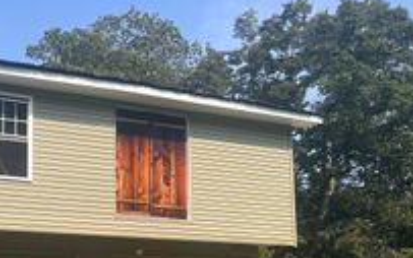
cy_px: 267
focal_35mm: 68
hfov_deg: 26.8
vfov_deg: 18.6
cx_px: -79
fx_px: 766
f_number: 1.5
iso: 50
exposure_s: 1/2571
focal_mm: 5.7
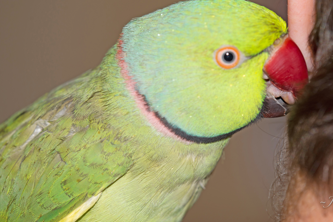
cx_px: 199
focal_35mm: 217
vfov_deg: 6.3
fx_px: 2007
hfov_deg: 9.5
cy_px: 88
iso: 320
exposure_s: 1/250
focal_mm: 180
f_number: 7.1
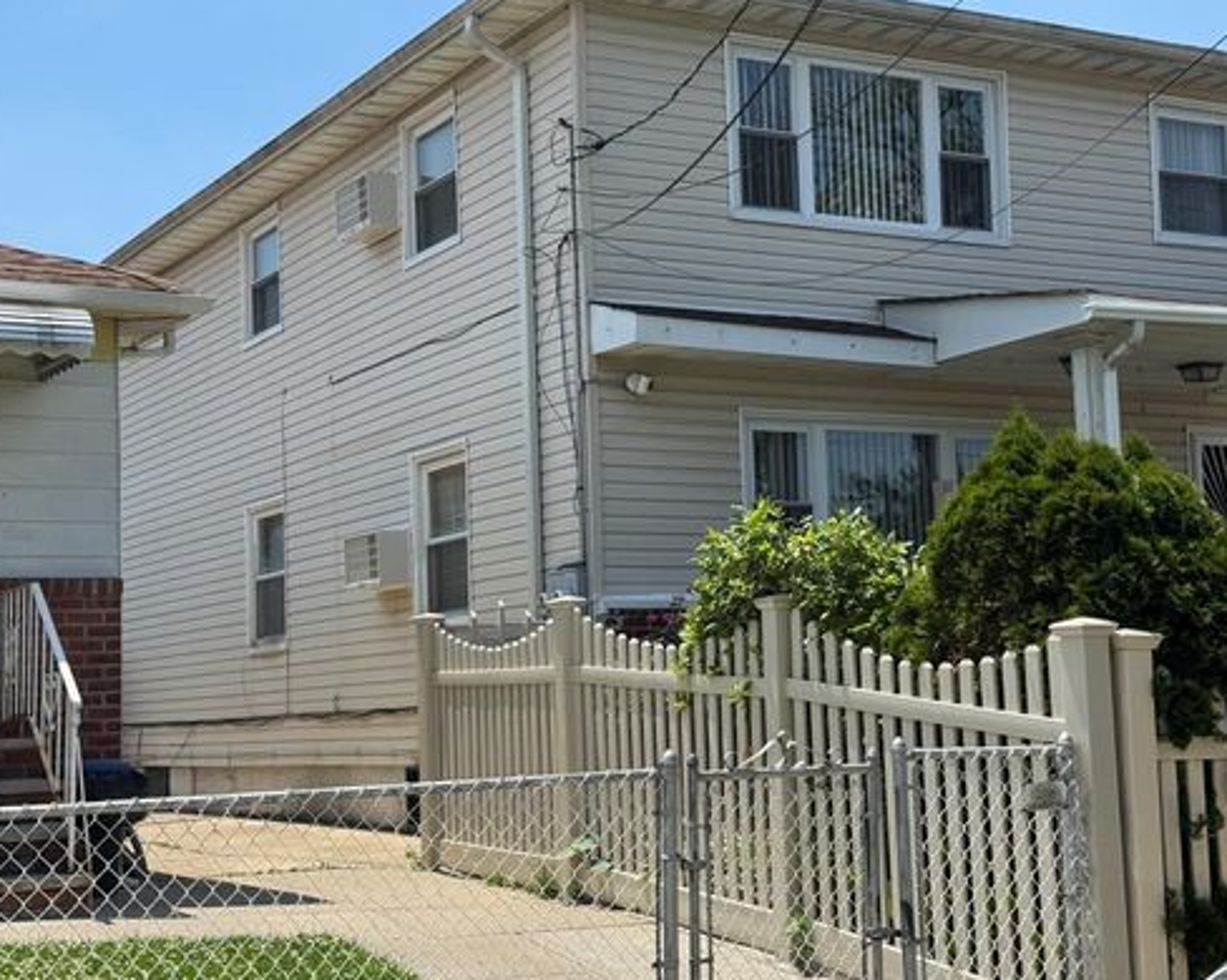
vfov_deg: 26.7
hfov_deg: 33.0
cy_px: 469
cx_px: 629
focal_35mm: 57
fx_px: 2069
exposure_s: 1/3425
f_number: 1.78
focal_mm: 6.76
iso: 64
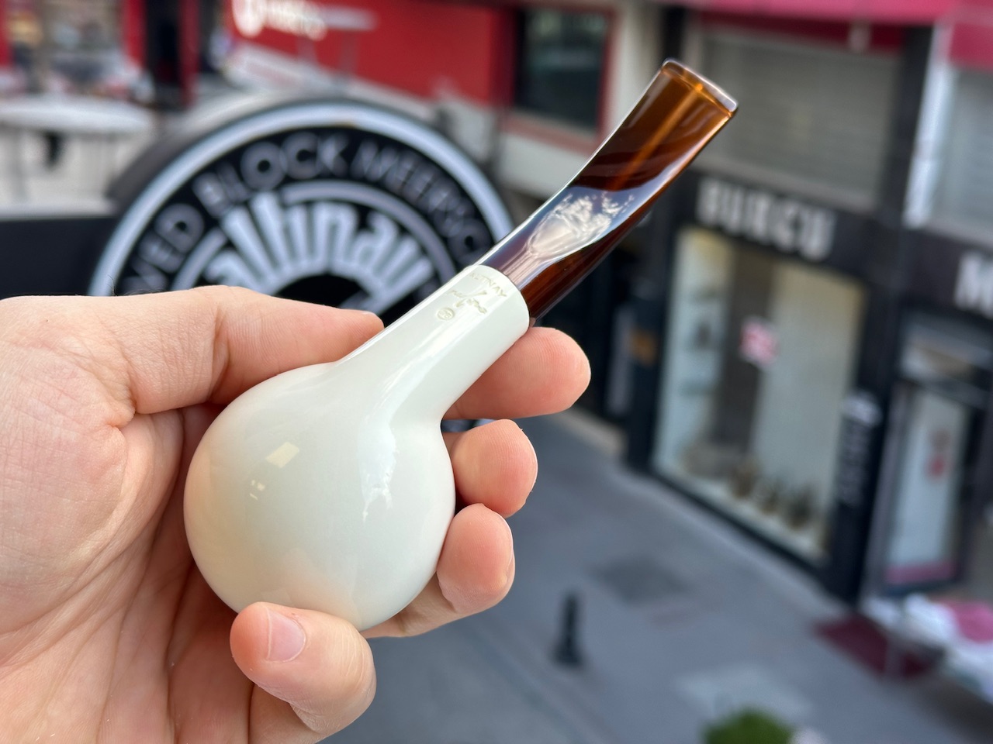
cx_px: 496
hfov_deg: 39.7
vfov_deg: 30.3
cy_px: 372
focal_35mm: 48
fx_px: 1377
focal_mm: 6.86
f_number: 1.78
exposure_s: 1/332
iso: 64
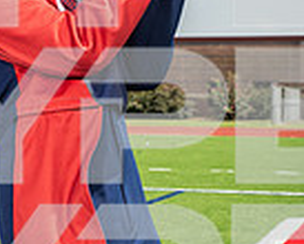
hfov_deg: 15.5
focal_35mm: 123
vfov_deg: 12.6
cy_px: 118
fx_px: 1108
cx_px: 55
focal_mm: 40
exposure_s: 1/400
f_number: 7.1
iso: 125
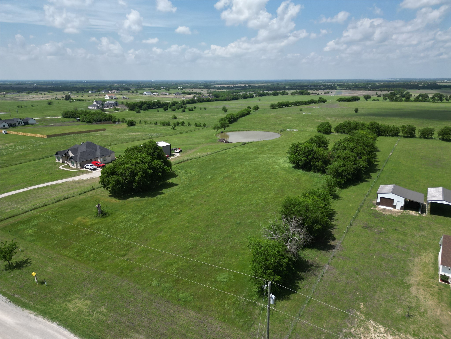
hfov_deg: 71.6
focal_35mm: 24
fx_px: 313
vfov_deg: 56.8
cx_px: 226
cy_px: 170
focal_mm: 6.72
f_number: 1.7
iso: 100
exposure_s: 1/3200
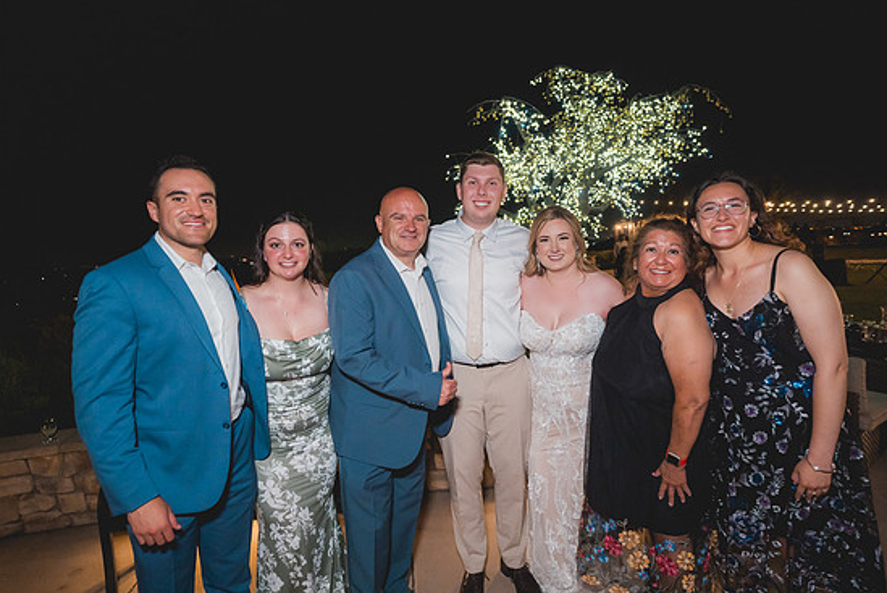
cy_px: 301
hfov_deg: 86.9
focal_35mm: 19
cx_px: 441
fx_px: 468
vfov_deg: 64.6
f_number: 2.8
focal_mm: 18
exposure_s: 1/80
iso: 1600
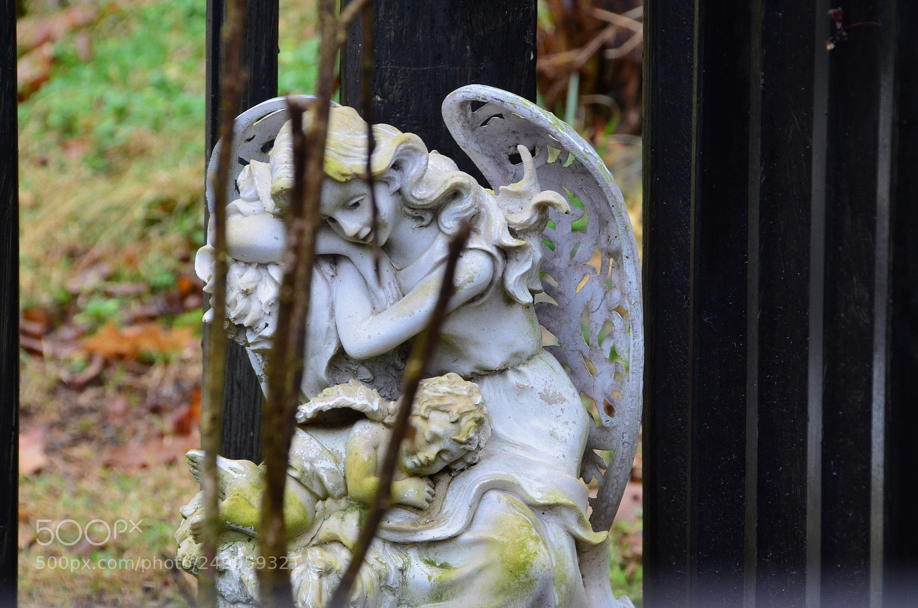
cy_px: 304
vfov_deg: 4.7
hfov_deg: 7.1
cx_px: 459
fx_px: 7442
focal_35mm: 292
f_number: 11
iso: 800
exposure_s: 1/50
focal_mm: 195
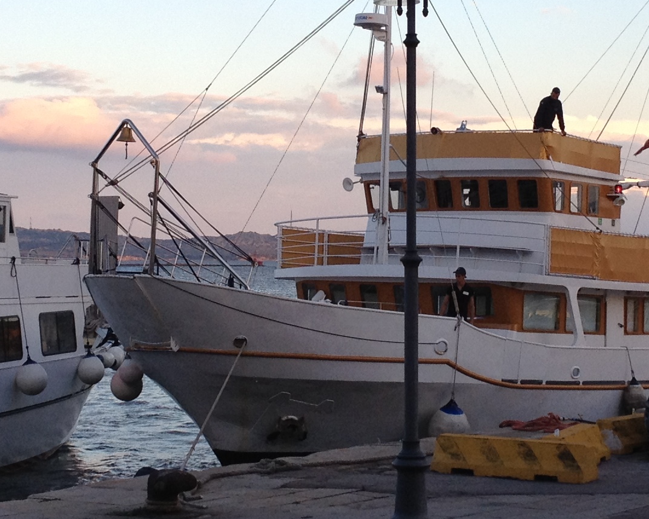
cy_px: 206
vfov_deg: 14.8
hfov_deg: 18.4
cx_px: 373
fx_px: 1998
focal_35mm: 104
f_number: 2.4
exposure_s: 1/283
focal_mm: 4.28
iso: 64
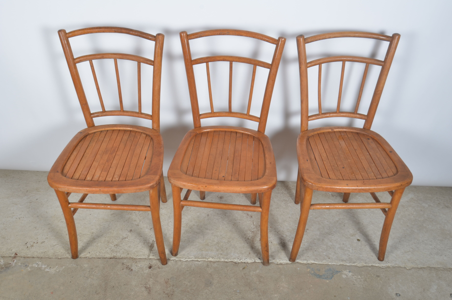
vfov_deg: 39.8
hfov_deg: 57.3
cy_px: 150
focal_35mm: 33
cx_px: 226
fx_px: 413
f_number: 11
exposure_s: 1/125
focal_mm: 22
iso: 100
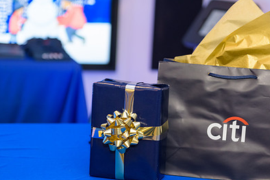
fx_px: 773
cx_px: 180
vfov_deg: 13.3
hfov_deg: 19.8
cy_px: 103
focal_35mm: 103
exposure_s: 1/125
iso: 800
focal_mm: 70
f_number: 3.2
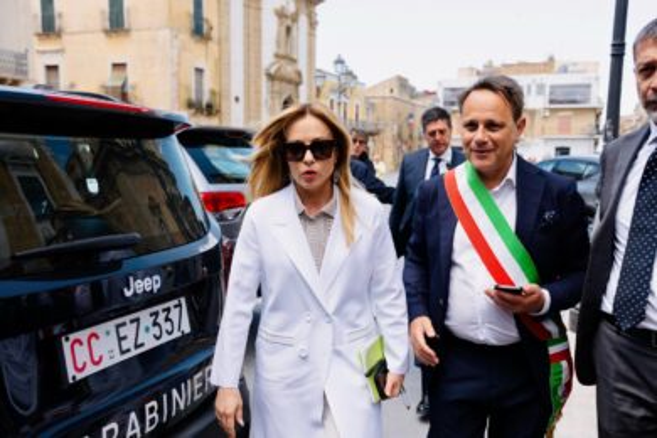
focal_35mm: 35
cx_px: 328
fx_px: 639
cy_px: 219
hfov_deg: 54.4
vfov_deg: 37.9
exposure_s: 1/200
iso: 100
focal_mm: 35
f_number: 4
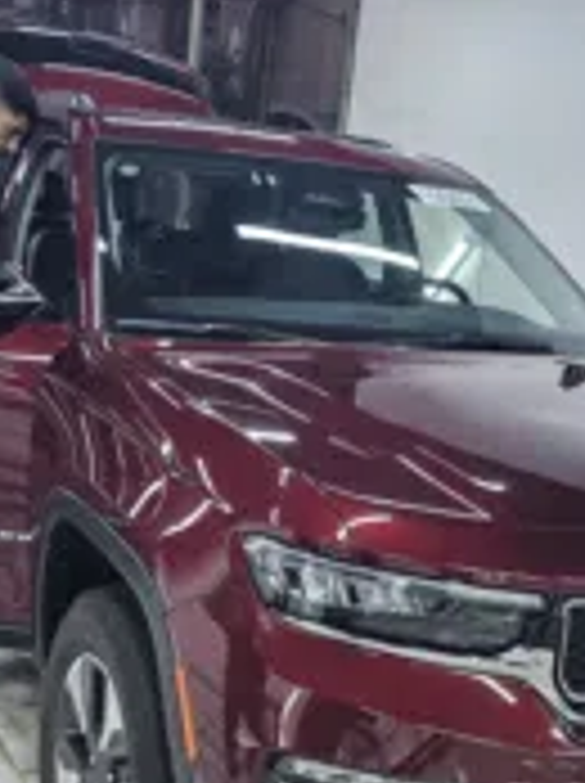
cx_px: 382
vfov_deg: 36.0
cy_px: 495
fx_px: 1197
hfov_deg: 27.3
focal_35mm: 53
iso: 200
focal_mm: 6.3
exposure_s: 1/120
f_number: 1.7
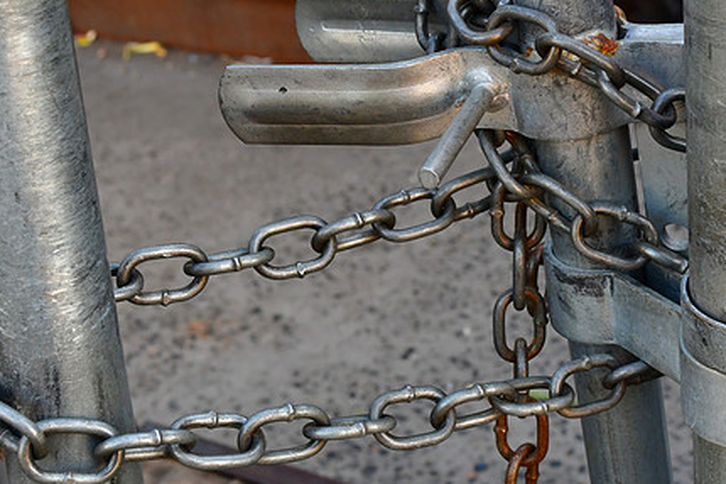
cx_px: 468
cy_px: 208
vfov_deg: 16.9
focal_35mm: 81
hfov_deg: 25.0
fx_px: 1634
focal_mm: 40
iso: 800
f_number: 11
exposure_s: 1/60
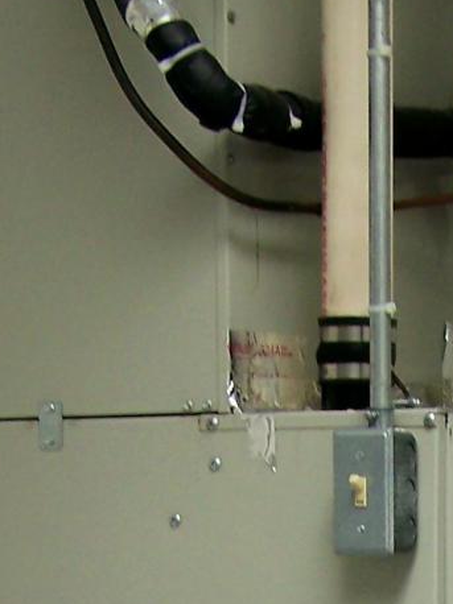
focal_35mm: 166
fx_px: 2899
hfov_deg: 8.8
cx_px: 568
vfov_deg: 11.2
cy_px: 1010
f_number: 2.8
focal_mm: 6.3
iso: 64
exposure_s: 1/20
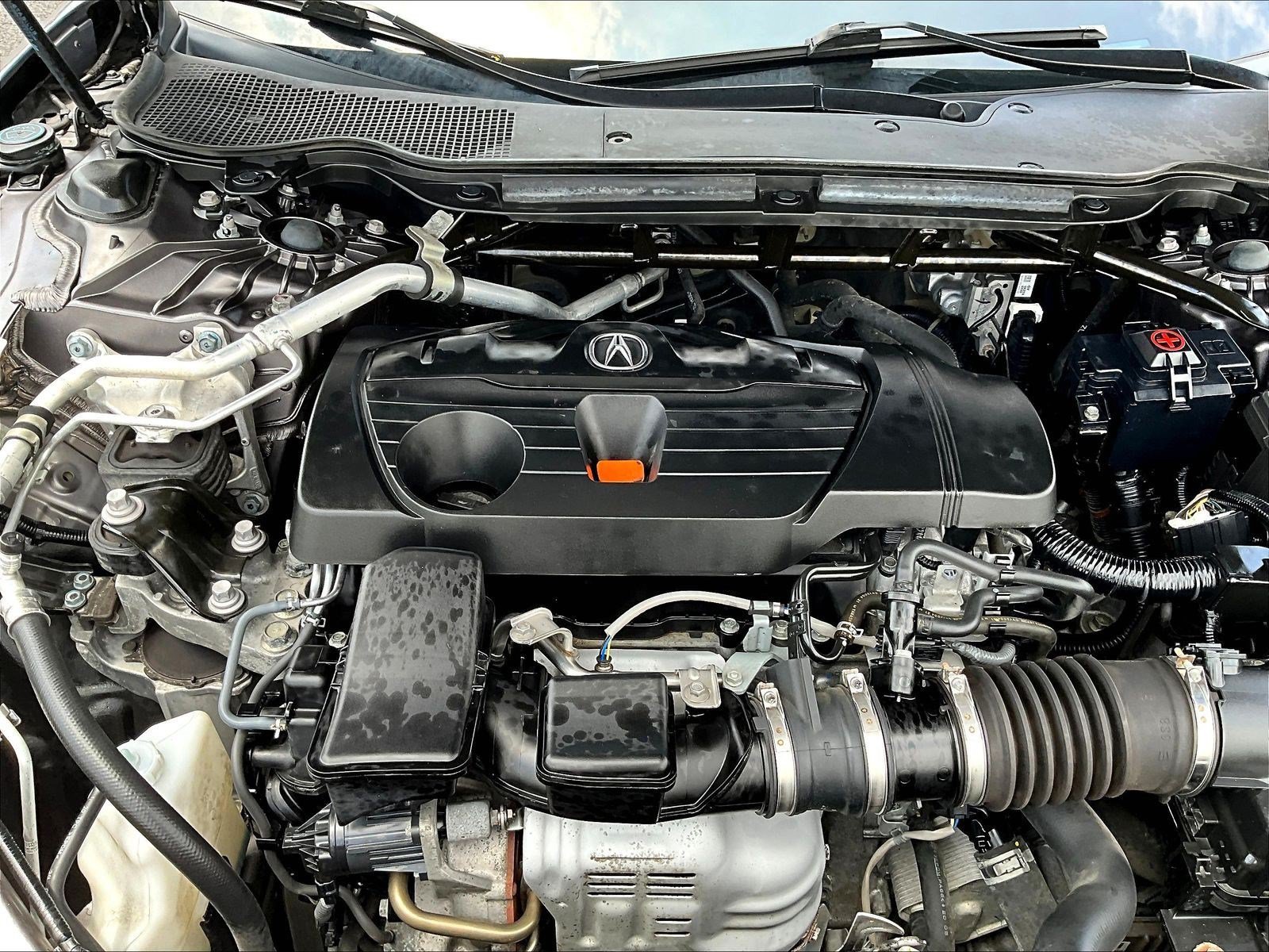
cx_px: 634
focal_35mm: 29
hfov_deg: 61.7
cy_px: 476
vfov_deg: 48.2
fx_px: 1063
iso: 32
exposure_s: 1/122
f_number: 1.8
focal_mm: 3
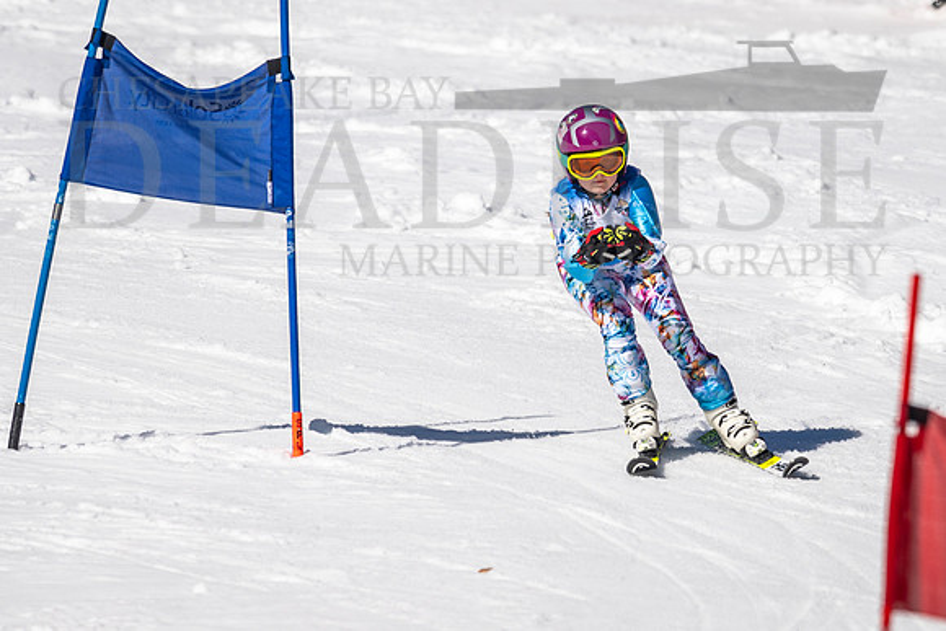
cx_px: 553
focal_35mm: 860
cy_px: 285
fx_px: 22602
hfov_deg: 2.4
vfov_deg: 1.6
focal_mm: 560
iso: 200
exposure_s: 1/2000
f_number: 8
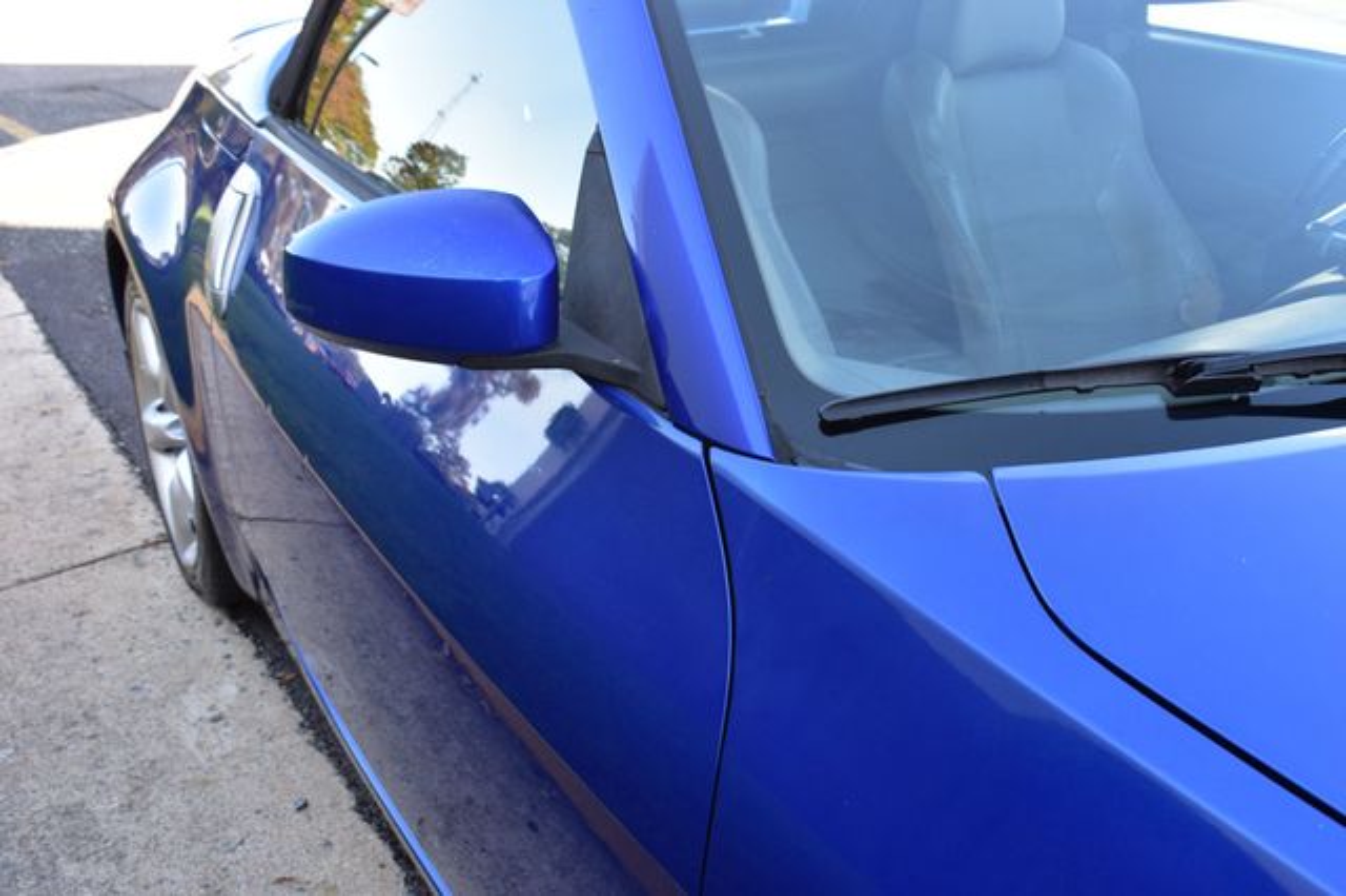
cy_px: 448
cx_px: 673
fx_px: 1457
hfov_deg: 49.6
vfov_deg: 34.2
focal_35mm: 39
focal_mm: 26
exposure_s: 1/100
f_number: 9
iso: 400
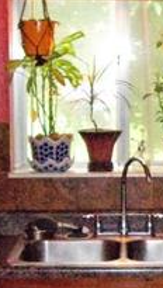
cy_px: 201
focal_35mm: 129
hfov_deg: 9.3
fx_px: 987
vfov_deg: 16.6
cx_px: 183
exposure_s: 1/40
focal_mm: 6.2
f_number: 2.7
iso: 400
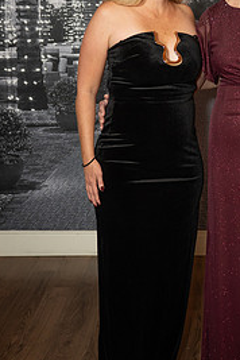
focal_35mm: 70
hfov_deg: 19.2
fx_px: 700
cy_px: 116
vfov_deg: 28.6
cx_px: 198
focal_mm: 41.6
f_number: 2.8
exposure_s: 1/160
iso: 1000
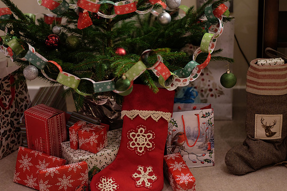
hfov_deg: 23.9
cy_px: 95
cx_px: 143
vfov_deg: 16.1
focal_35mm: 85
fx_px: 678
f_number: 1.2
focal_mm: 56
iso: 800
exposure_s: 1/28
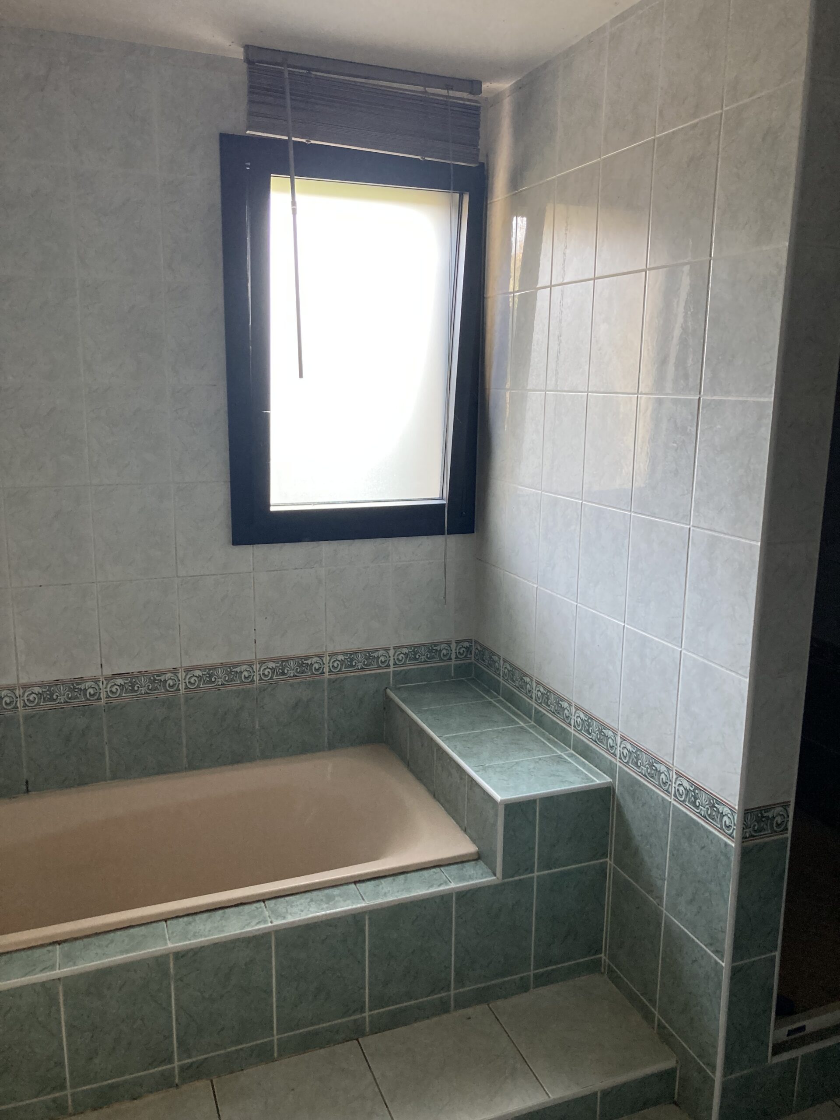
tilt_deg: -9.6
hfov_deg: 49.7
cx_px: 420
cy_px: 560
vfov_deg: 63.4
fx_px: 906
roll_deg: -2.3
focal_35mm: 28
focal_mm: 3.99
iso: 125
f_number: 1.8
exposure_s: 1/60
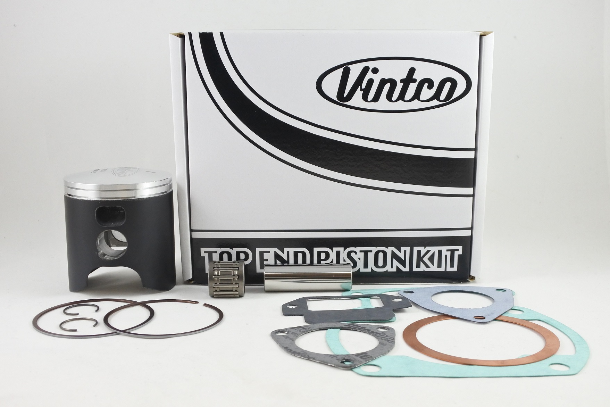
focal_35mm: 38
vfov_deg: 35.1
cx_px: 305
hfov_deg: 50.7
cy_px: 204
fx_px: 644
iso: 500
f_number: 4
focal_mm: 14.3
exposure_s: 1/125
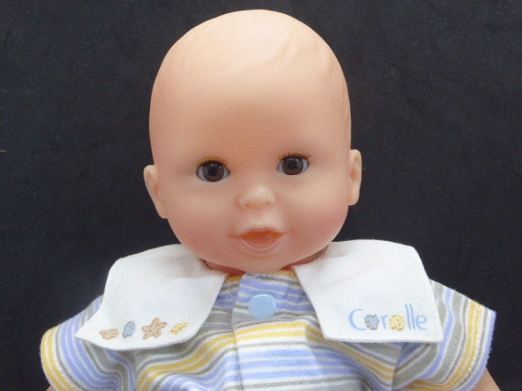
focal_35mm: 43
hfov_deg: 43.9
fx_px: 648
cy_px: 196
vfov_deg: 33.6
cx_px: 261
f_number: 3.9
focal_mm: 7.4
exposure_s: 1/60
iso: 320
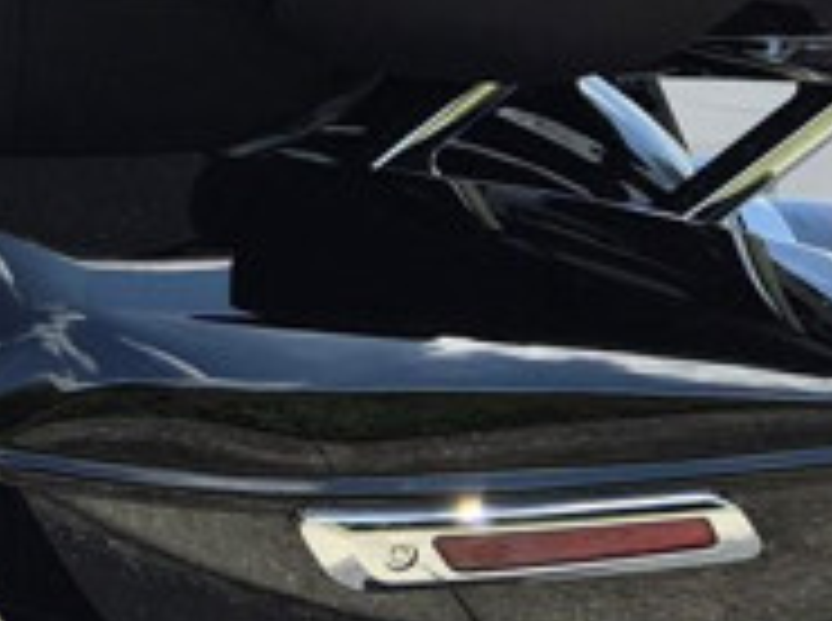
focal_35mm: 133
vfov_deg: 10.9
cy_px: -162
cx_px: -645
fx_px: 3190
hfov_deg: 13.4
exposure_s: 1/3592
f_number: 1.8
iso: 80
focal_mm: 5.4
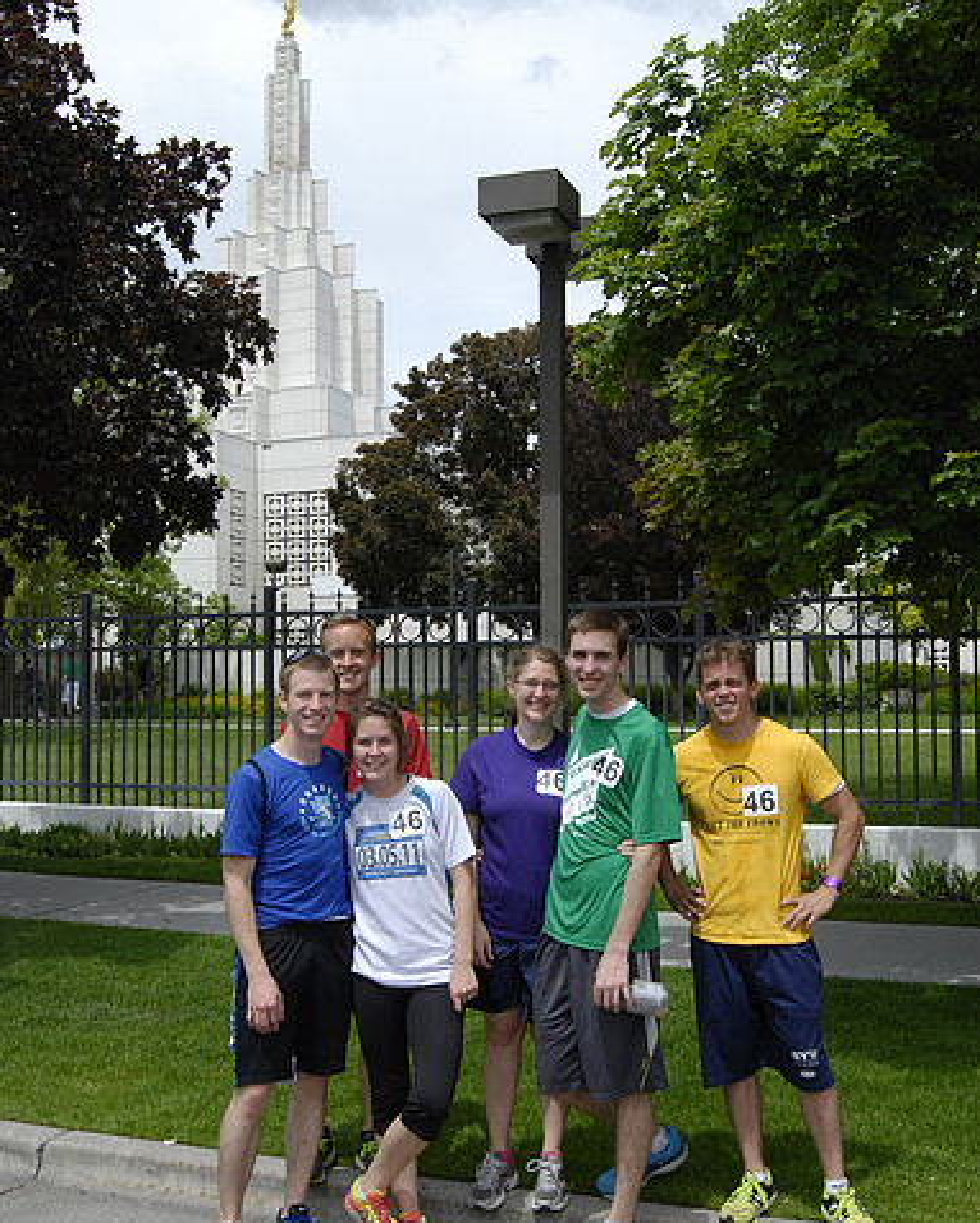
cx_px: 491
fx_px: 1485
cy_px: 640
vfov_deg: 44.8
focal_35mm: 41
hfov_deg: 36.5
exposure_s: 1/640
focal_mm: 24
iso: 400
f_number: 10
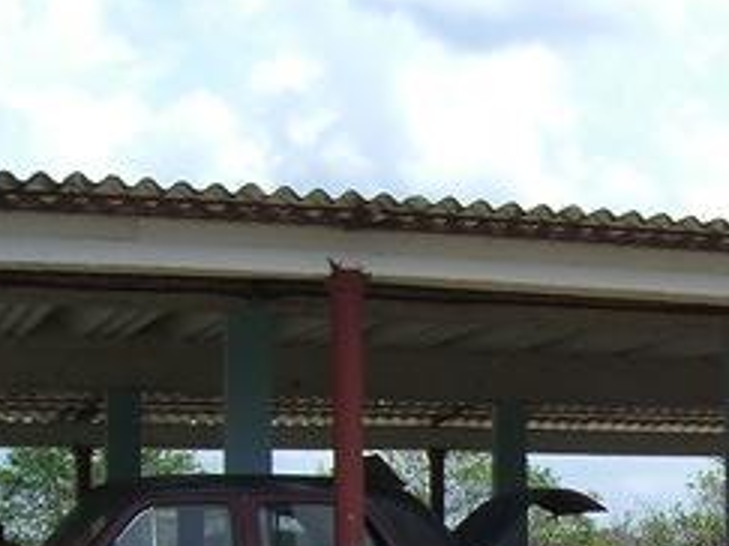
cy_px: 636
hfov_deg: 18.6
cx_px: 876
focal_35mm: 100
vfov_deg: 14.4
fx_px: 2105
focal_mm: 7.9
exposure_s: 1/640
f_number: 4
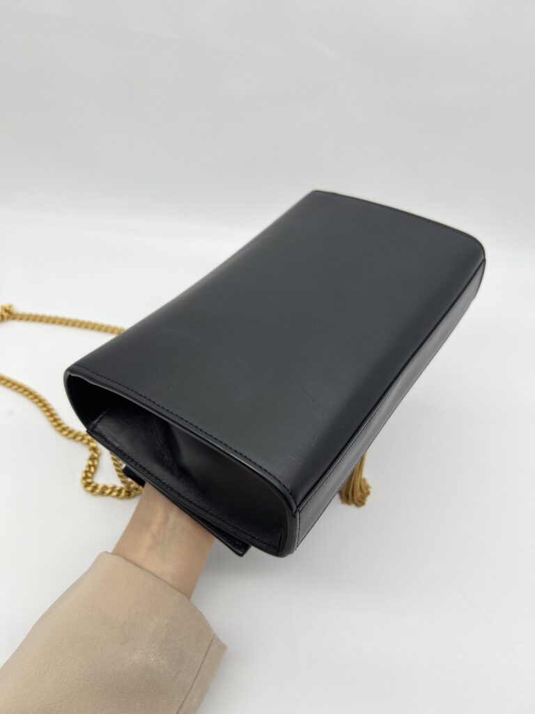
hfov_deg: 53.1
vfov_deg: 67.3
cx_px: 268
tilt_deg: -44.2
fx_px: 536
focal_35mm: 26
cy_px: 357
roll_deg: -5.2
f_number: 1.5
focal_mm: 5.7
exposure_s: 1/184
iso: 40
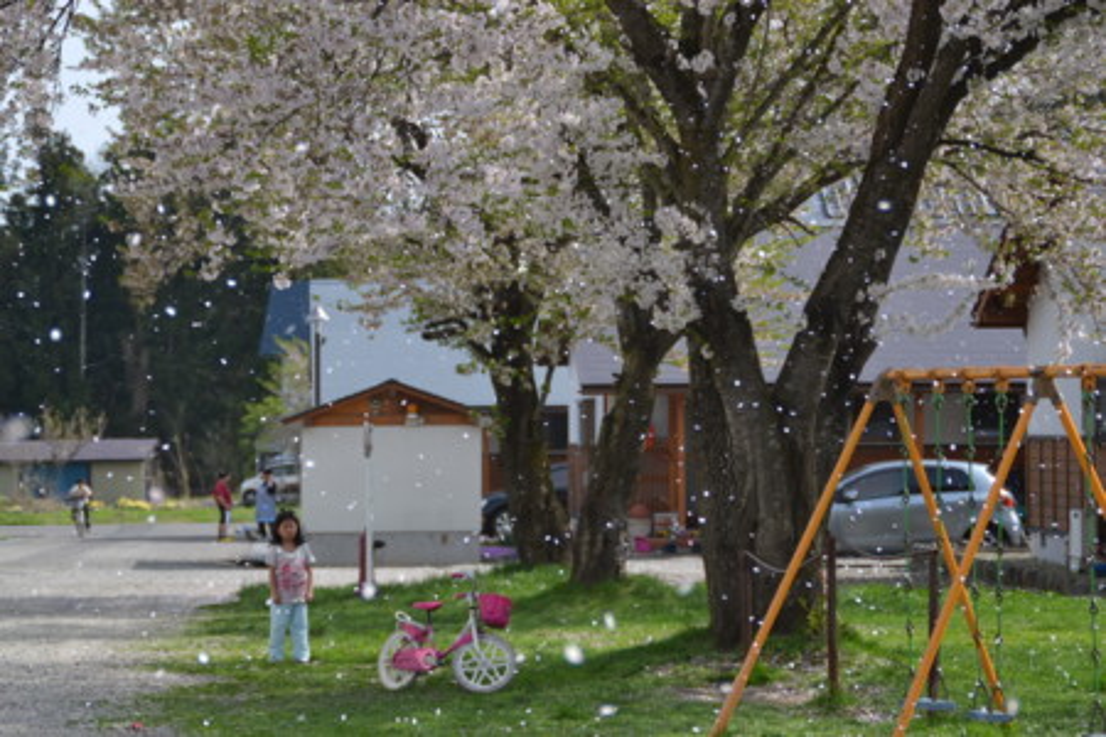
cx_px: 553
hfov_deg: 14.9
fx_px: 4239
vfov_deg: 9.9
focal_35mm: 138
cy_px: 368
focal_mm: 92
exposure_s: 1/500
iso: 140
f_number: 5.6
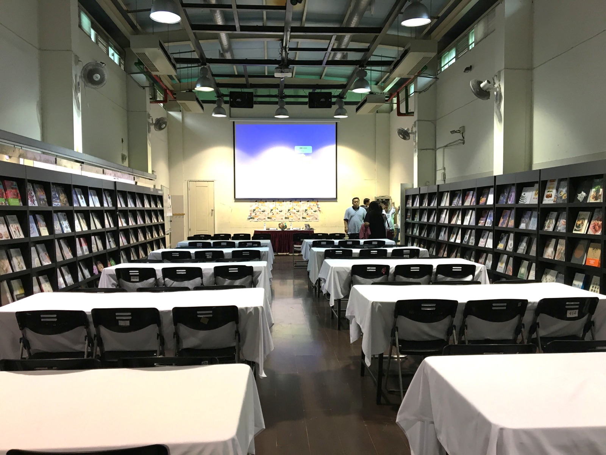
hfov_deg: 61.7
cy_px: 228
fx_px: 508
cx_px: 303
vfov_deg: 48.2
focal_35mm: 29
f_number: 2.2
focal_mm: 4.15
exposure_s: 1/30
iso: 64
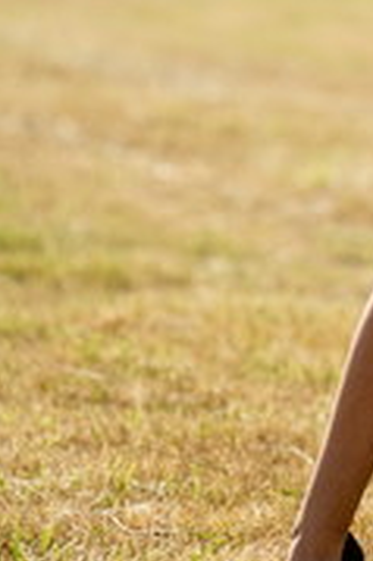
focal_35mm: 319
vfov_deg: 6.4
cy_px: -226
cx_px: 467
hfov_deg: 4.3
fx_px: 4967
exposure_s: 1/1250
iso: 100
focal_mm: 95
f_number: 2.8
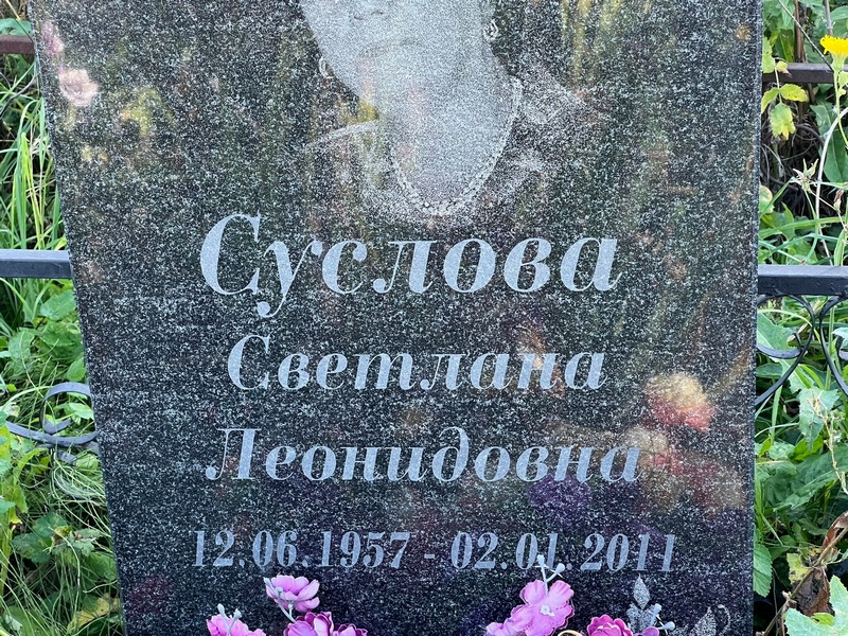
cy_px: 318
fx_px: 1886
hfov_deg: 25.3
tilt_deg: -25.6
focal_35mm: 77
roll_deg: +1.3
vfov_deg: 19.1
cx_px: 424
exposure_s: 1/99
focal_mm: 9
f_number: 2.8
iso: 125
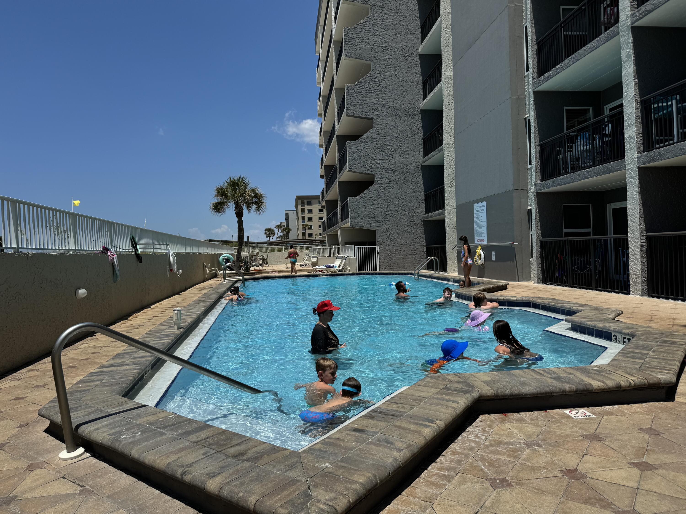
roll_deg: +2.5
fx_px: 476
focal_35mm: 24
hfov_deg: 71.6
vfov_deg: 56.8
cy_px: 257
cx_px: 343
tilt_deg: +1.0
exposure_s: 1/7937
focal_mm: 6.76
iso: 80
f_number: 1.78
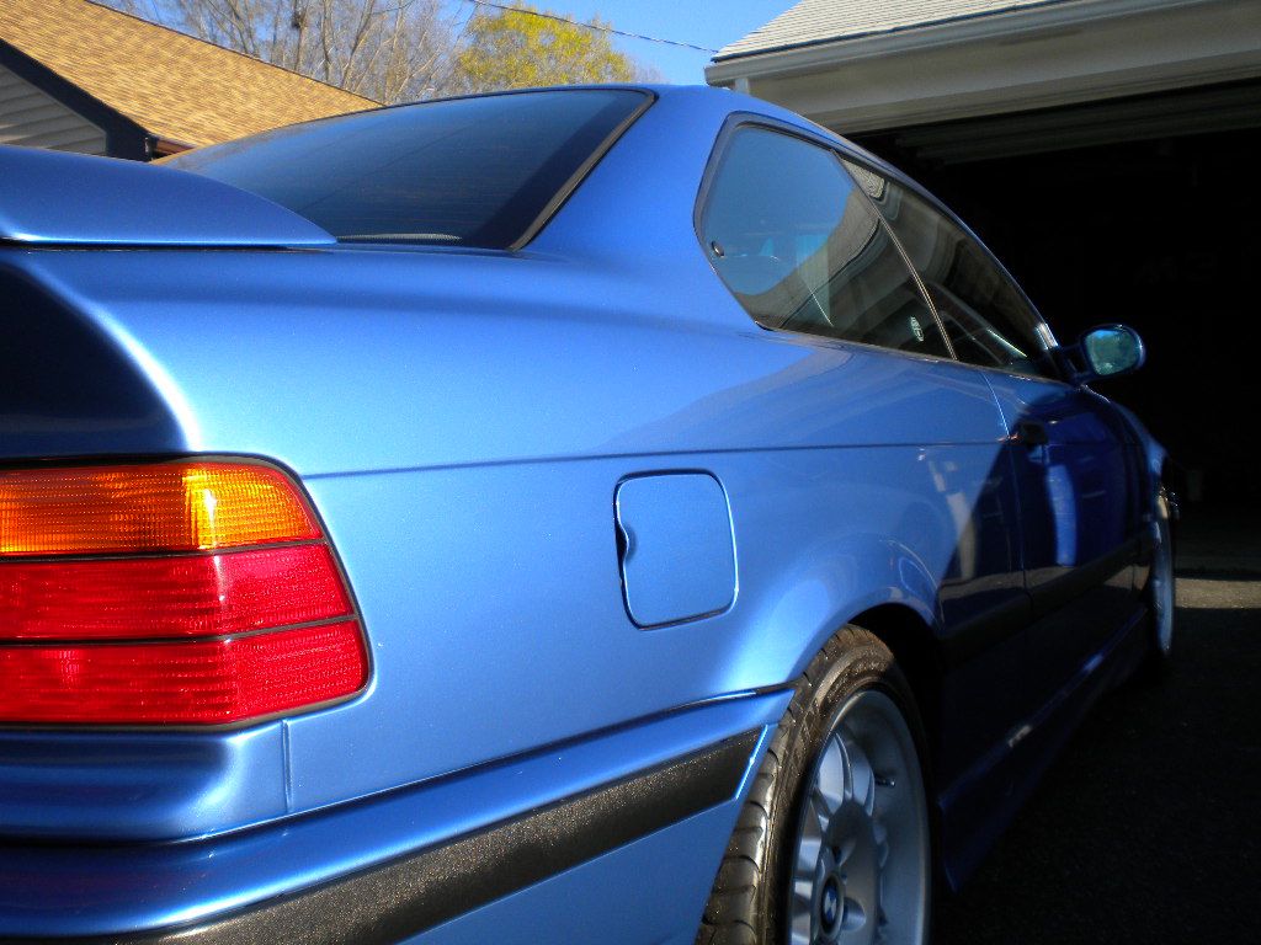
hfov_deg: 52.6
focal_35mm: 35
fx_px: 1275
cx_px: 630
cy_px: 472
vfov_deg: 40.7
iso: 80
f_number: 4.6
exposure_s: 1/357
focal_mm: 6.3
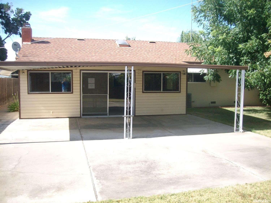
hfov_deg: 52.6
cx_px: 136
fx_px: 274
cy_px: 102
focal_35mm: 35
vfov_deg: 40.7
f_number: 7.2
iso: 80
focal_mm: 5.8
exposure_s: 1/88.6
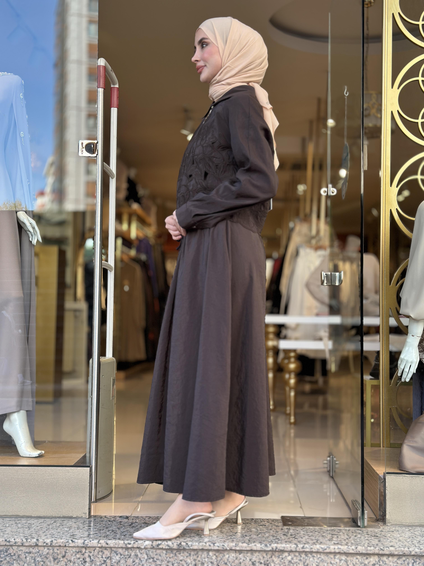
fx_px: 784
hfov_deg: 30.3
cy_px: 283
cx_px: 212
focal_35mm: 48
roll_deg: -1.5
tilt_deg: +2.5
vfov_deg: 39.7
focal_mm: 6.86
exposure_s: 1/276
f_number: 1.78
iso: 80
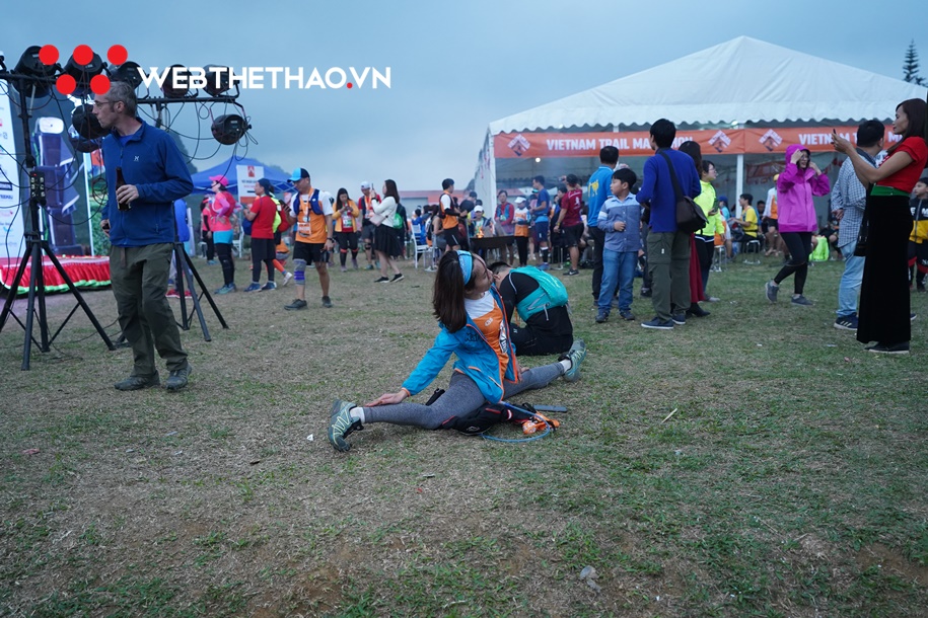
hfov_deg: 54.4
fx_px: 902
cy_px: 309
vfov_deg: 37.9
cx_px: 464
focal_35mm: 35
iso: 3200
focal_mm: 35
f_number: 3.2
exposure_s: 1/800
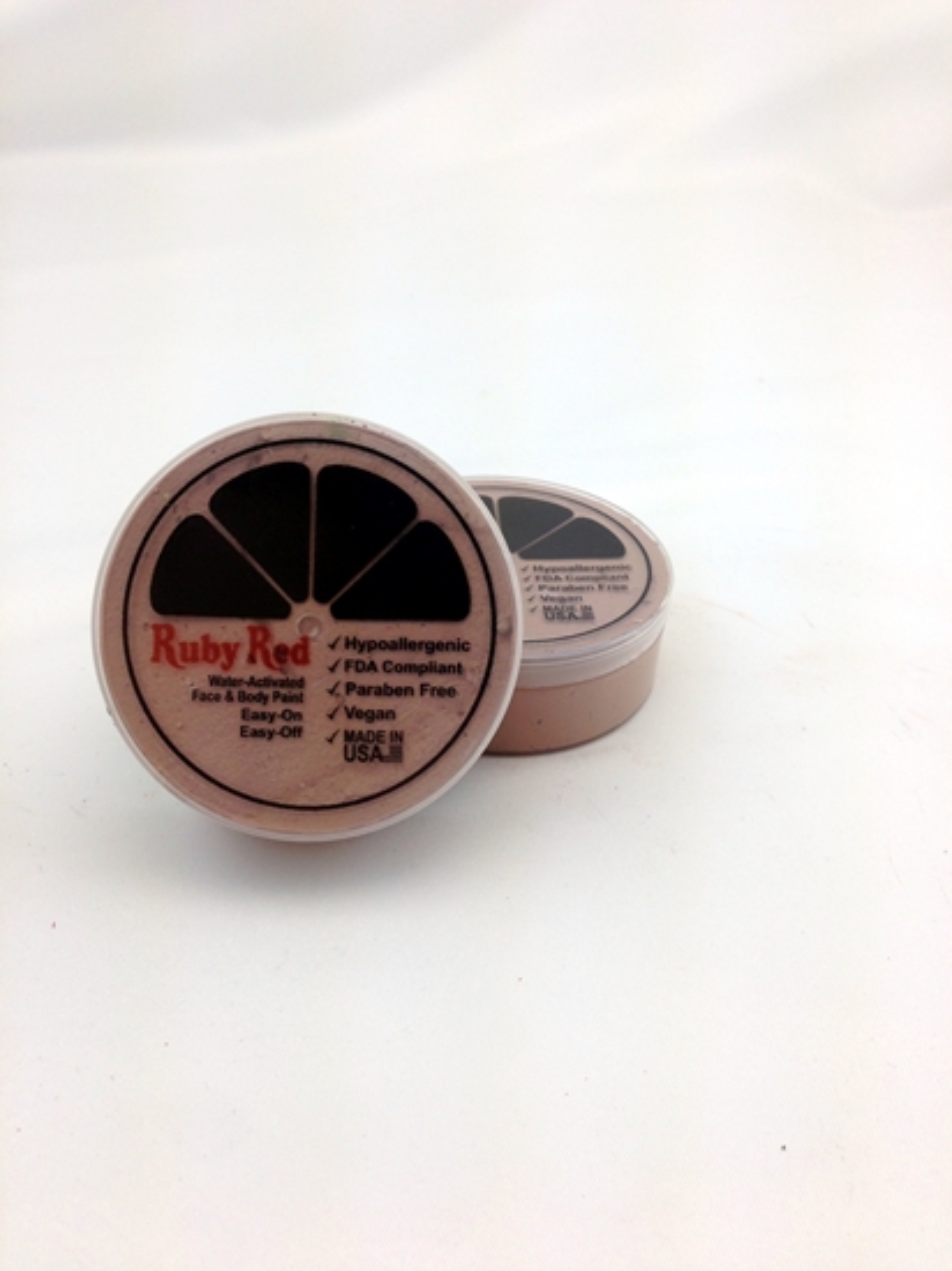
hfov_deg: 42.9
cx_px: 476
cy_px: 636
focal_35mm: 33
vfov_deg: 55.4
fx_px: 1211
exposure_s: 1/155
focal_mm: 4.12
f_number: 2.4
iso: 50
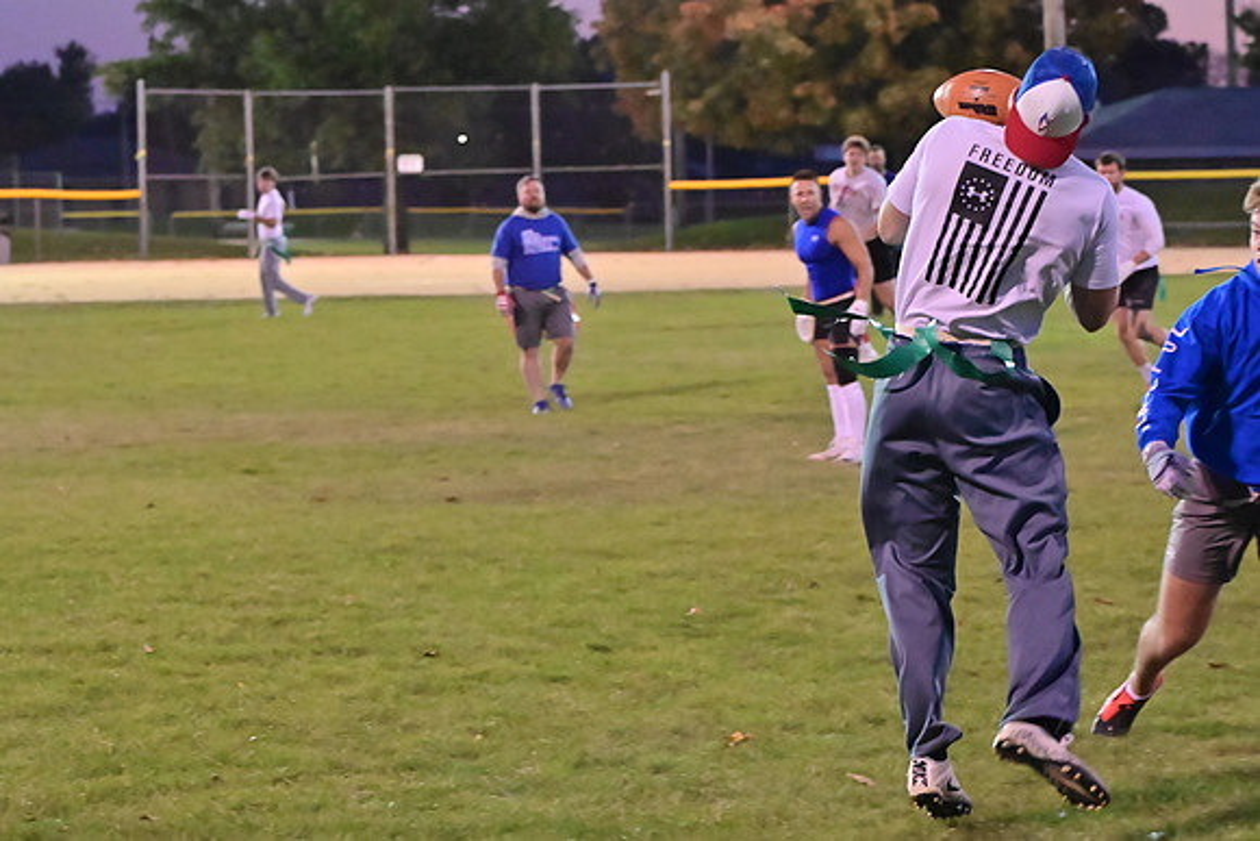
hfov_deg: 16.9
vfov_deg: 11.3
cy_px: 420
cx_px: 630
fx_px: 4236
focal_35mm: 121
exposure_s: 1/400
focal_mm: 81
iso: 6400
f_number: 4
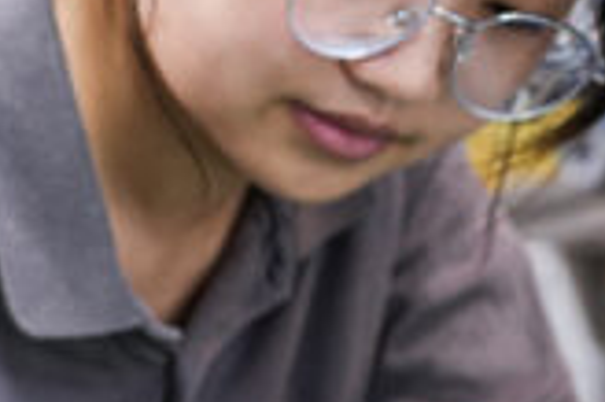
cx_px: 325
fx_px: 5070
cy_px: 218
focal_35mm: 302
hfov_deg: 6.8
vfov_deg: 4.5
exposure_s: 1/80
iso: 250
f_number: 4
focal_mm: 71
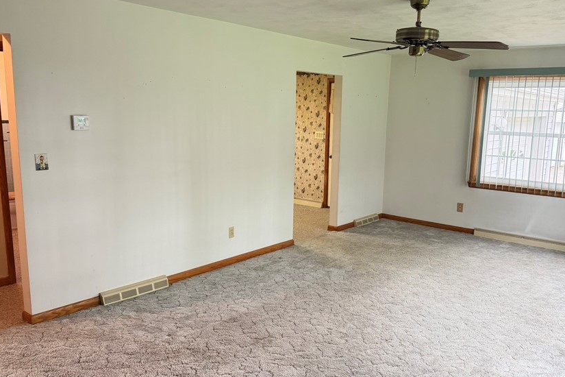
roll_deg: -1.6
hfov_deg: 60.1
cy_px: 203
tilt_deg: -10.6
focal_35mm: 31
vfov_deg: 42.3
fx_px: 486
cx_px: 320
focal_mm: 6.76
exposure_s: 1/60
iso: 320
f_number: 1.78
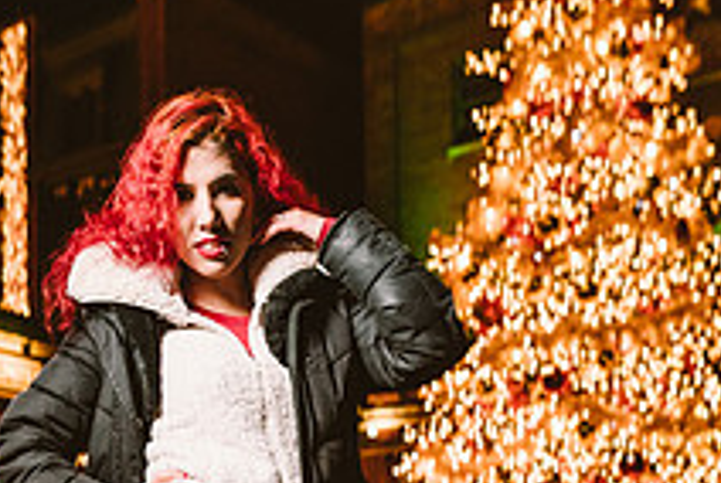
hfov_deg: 28.6
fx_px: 1404
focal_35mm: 70
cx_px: 233
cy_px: 623
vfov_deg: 18.2
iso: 800
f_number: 3.5
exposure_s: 1/30
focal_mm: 24
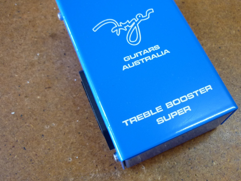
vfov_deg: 35.9
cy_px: 74
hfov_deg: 46.6
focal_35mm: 40
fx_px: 278
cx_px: 143
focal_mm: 5.5
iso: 200
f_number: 2.8
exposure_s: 1/30
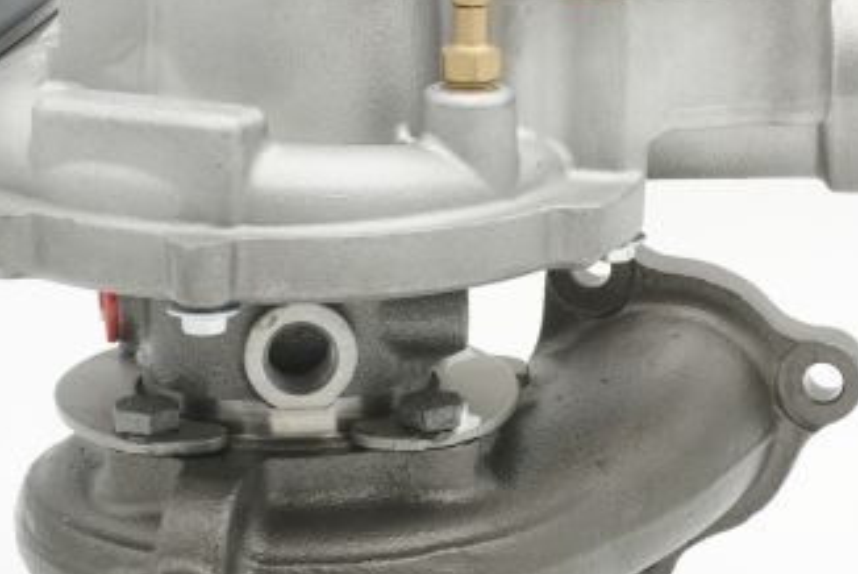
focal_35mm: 125
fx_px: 2982
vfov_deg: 11.0
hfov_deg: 16.4
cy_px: 308
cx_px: 432
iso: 100
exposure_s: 1/3
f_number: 16
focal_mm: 34
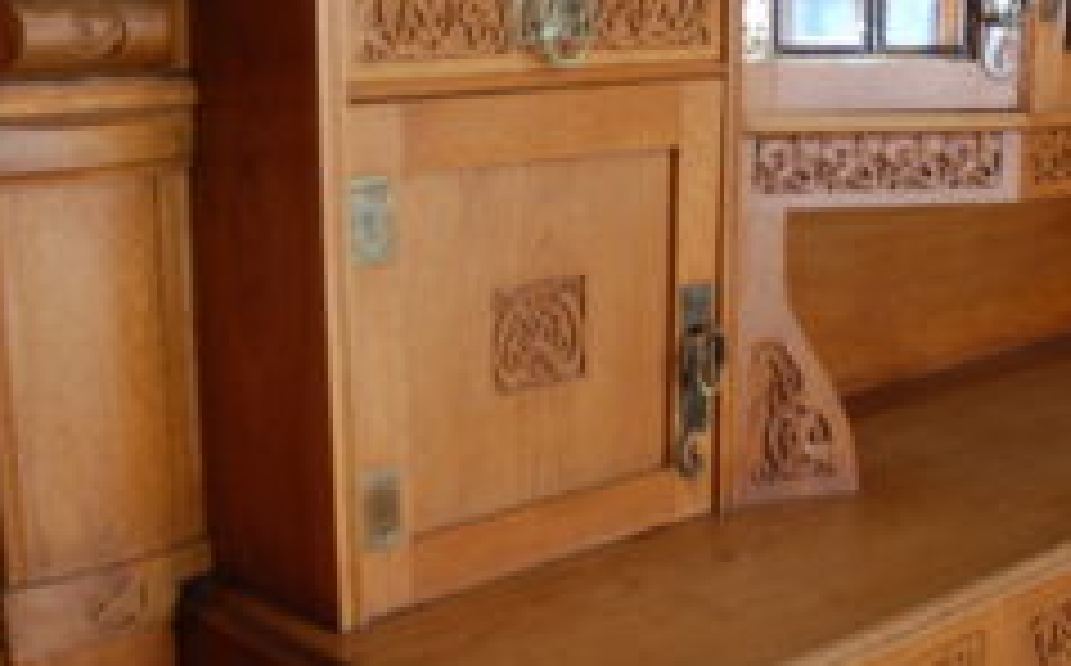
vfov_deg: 22.3
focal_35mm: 58
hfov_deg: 34.8
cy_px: 380
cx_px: 720
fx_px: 1691
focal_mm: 18
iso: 800
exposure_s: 1/13
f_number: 3.5
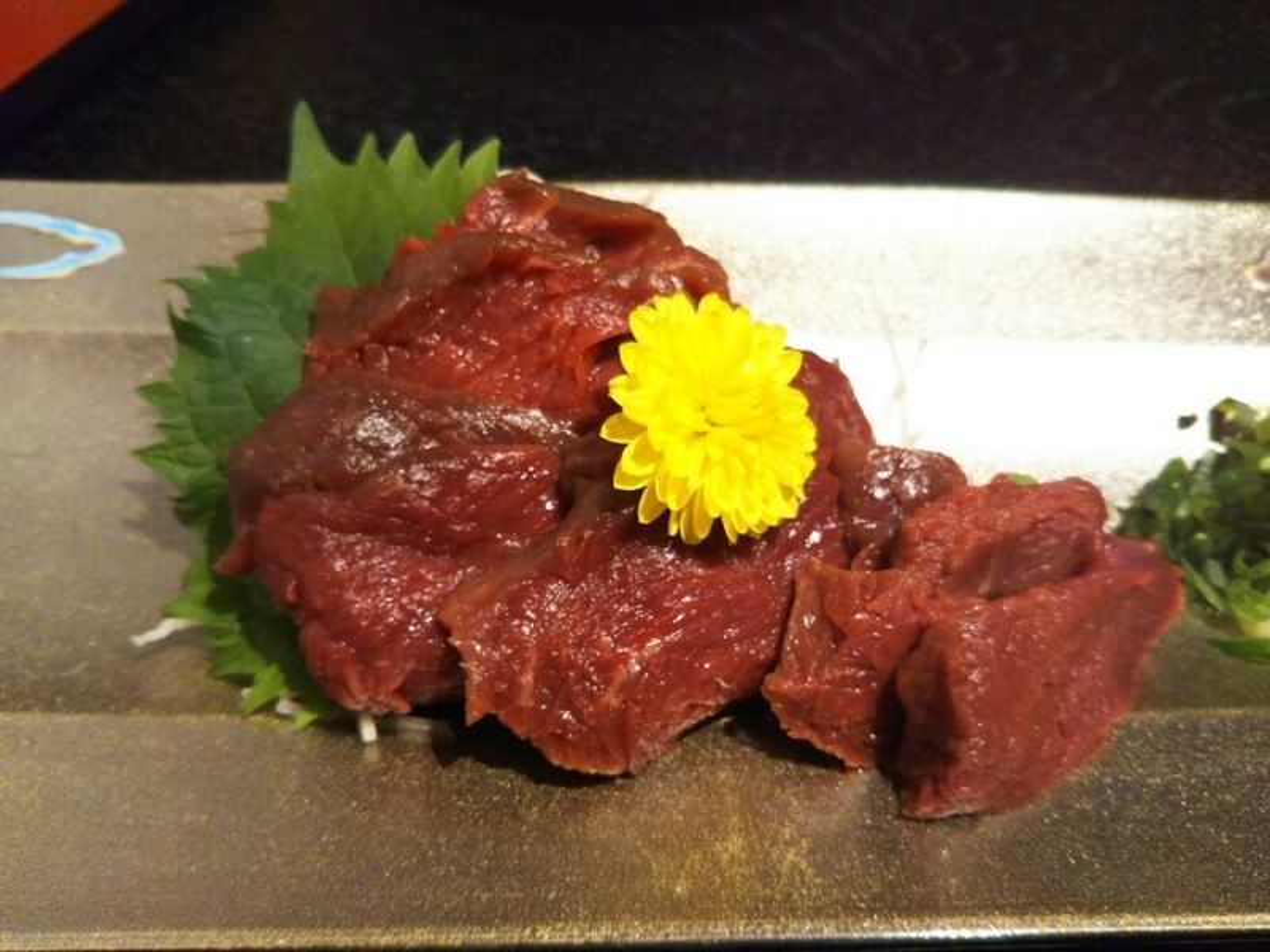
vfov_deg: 46.8
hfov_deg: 60.0
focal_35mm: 30
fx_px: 1101
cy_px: 476
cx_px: 635
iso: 125
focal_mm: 4
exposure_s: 1/120
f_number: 2.2
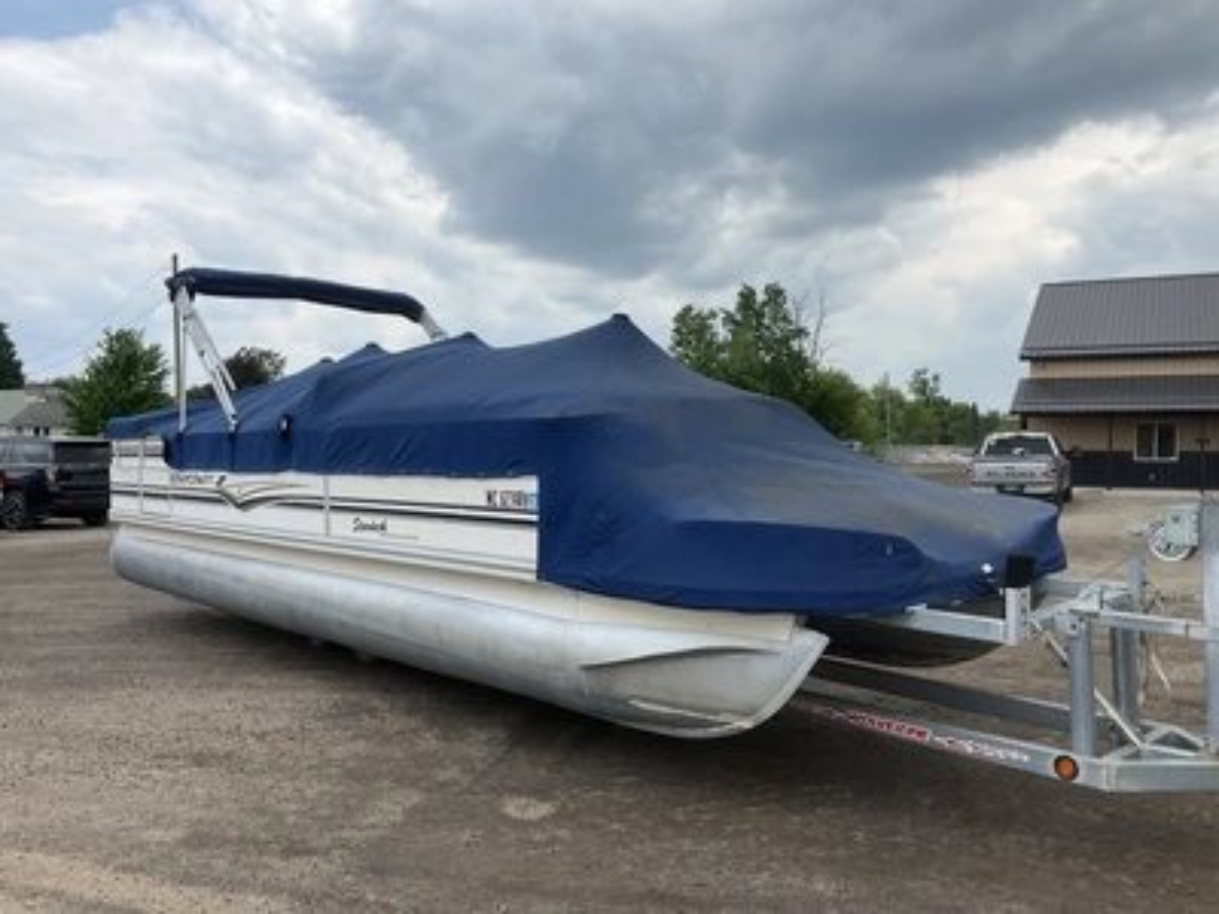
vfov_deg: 48.2
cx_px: 610
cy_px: 457
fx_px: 1021
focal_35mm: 29
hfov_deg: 61.7
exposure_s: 1/2058
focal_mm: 3
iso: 25
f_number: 1.8
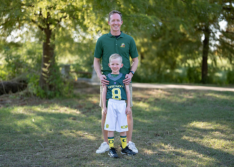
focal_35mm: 60
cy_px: 83
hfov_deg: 32.9
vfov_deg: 23.8
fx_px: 396
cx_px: 115
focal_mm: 50
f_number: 1.2
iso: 100
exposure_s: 1/1250
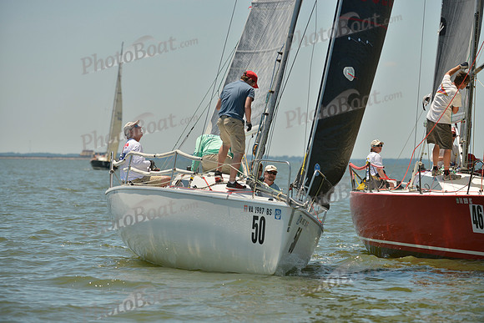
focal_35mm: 200
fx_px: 2689
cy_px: 162
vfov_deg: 6.9
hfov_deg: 10.3
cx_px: 242
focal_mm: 200
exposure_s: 1/1600
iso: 200
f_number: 5.6
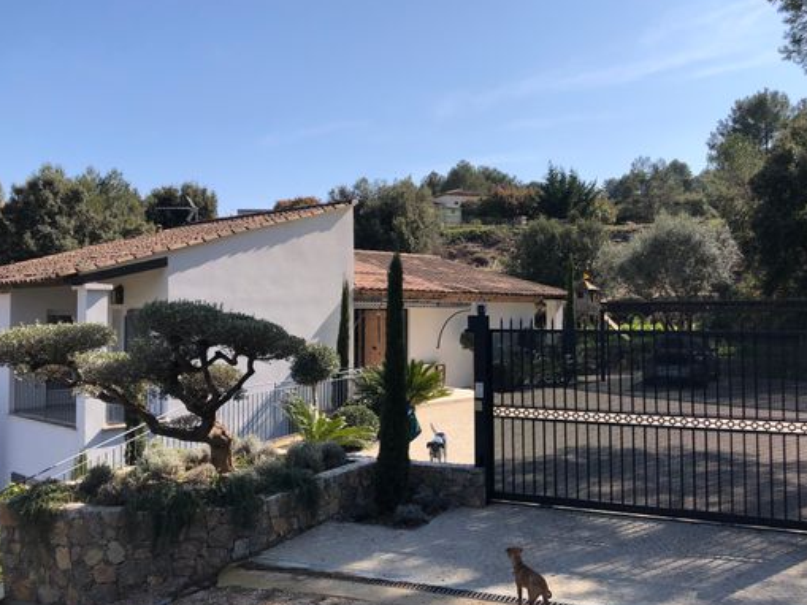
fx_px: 770
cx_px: 450
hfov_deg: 55.2
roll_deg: +0.8
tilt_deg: +2.4
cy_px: 298
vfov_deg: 43.0
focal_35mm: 33
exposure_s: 1/2024
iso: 20
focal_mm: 3.99
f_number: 1.8
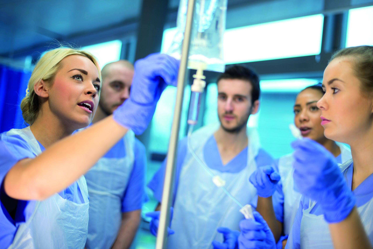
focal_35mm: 50
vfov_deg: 27.0
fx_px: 518
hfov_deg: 39.6
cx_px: 186
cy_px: 124
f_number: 2.2
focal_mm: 50
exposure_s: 1/200
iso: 250
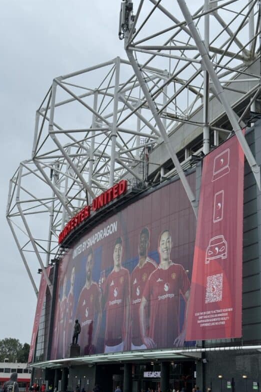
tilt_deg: +19.6
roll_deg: -1.3
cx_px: 146
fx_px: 555
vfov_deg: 38.9
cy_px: 198
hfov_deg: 26.5
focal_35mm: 51
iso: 64
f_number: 1.78
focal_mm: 6.86
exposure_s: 1/2331
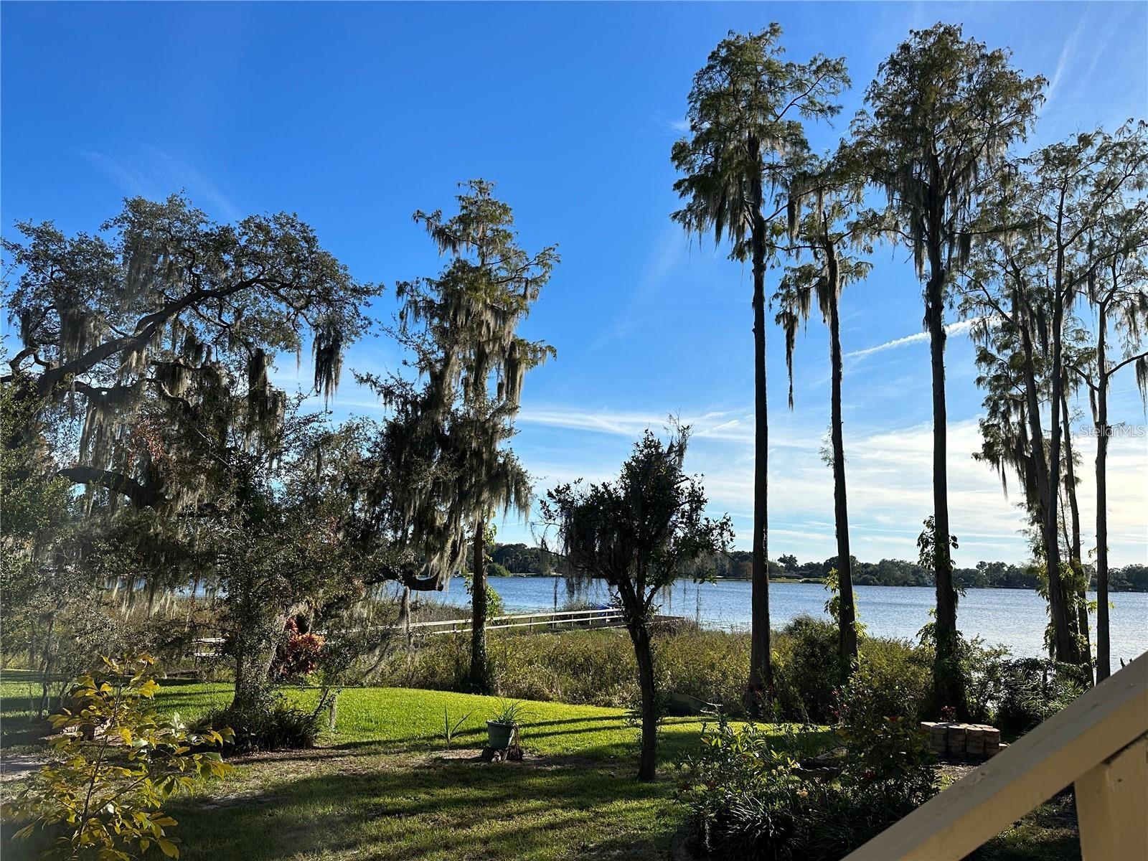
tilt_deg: +9.2
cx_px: 574
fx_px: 796
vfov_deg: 56.8
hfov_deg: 71.6
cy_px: 430
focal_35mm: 24
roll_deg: -1.6
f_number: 1.78
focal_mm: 6.86
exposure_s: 1/5000
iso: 80
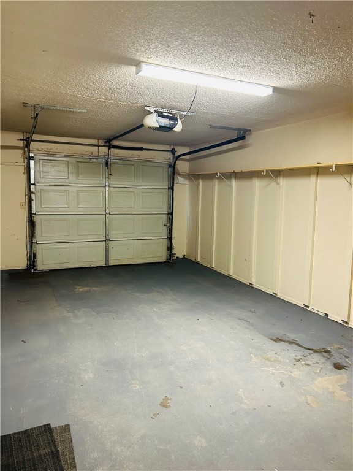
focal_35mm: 26
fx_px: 354
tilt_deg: -7.6
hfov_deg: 53.1
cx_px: 176
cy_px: 236
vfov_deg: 67.3
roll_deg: -3.6
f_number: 1.5
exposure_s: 1/60
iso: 250
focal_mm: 5.7
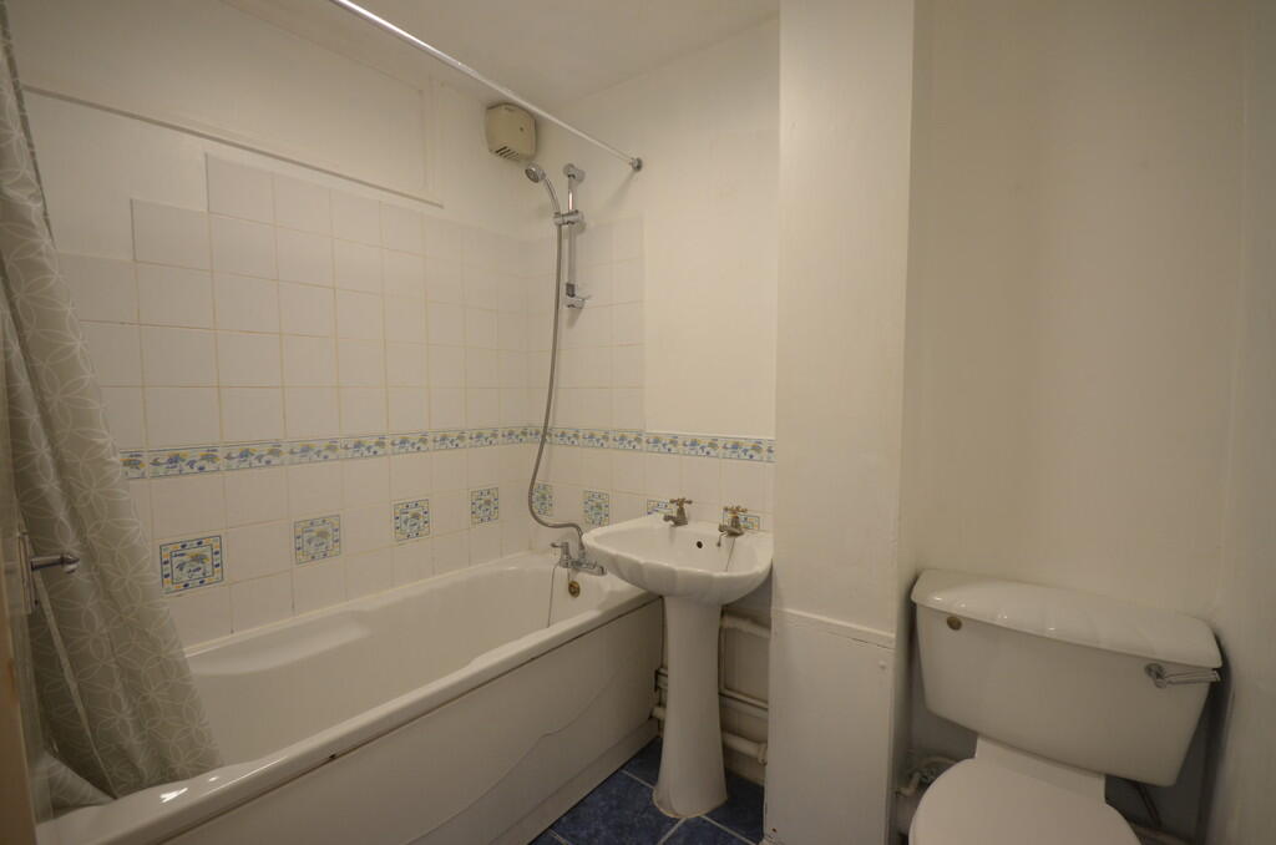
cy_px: 422
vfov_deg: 77.1
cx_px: 638
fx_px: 531
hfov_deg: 100.5
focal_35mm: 15
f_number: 4.5
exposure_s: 1/80
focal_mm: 10
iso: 400
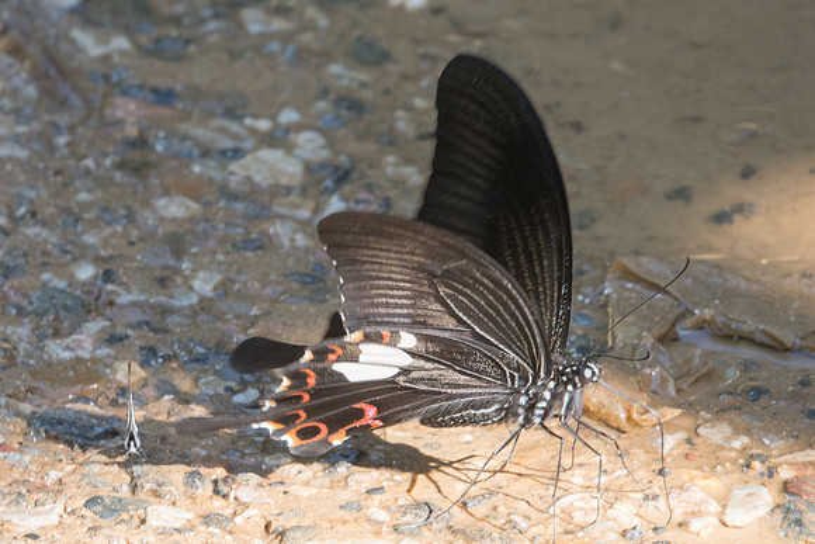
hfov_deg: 2.4
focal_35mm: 864
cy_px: 353
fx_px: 19565
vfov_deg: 1.6
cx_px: 408
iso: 800
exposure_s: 1/100
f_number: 13
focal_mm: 400
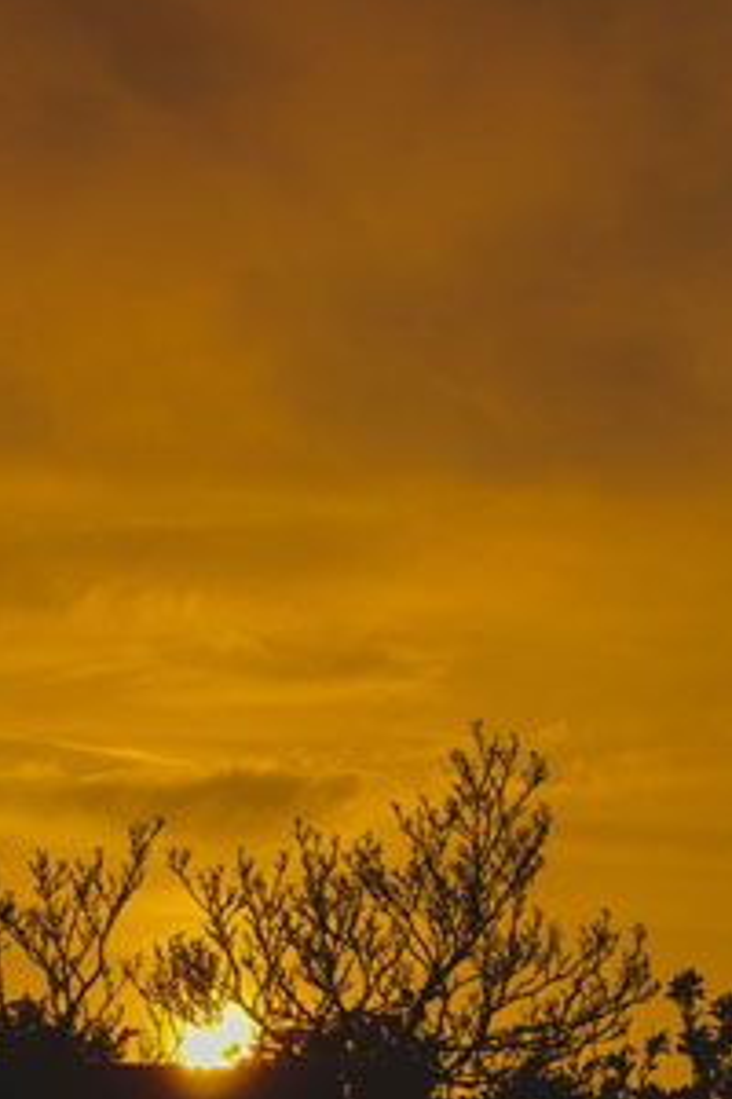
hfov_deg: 6.2
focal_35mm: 222
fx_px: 6770
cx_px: 212
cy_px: 571
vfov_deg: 9.3
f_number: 11
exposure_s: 1/2000
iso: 800
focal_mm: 80
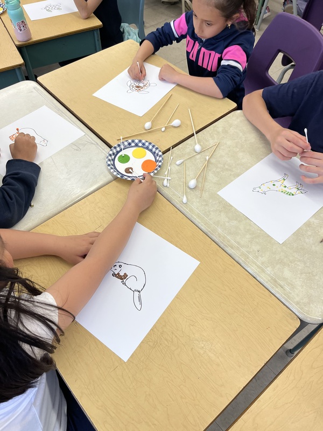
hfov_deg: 53.1
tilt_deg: -56.1
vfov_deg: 67.3
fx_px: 323
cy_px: 216
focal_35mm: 26
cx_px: 162
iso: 80
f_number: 1.6
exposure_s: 1/120
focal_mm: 5.1
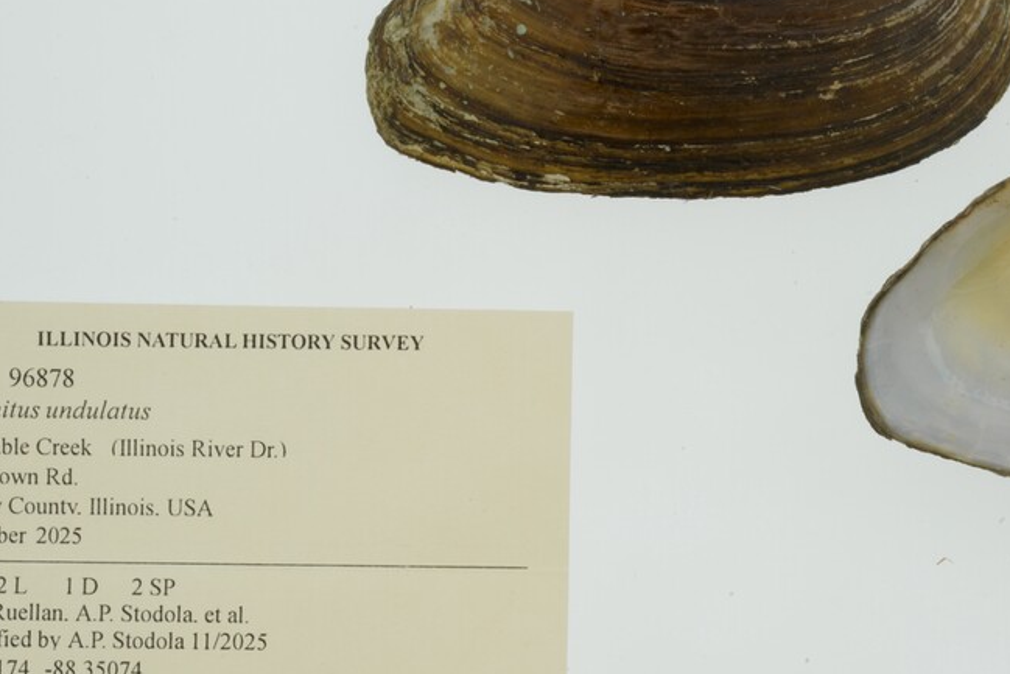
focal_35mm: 111
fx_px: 3115
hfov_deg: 18.3
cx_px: 769
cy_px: 391
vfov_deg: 12.3
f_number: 32
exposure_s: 1/10
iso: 100
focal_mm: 60
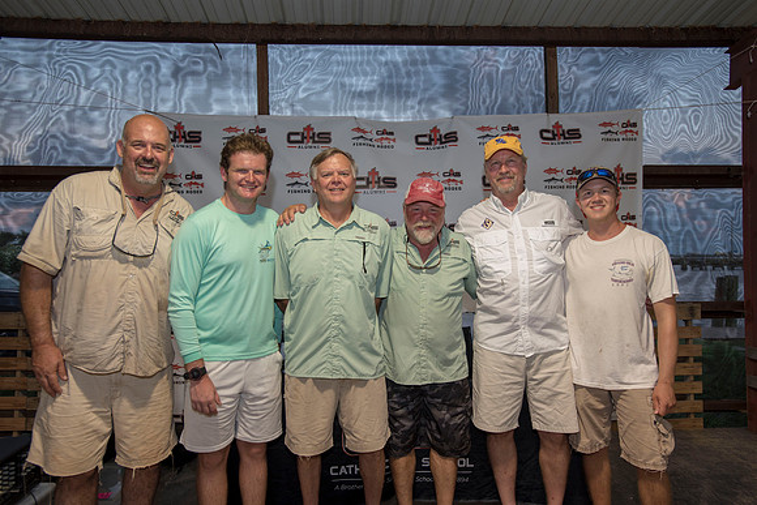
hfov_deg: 71.5
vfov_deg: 51.3
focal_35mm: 25
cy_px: 252
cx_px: 378
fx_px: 526
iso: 500
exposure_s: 1/80
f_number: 4
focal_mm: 25
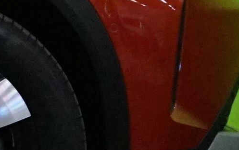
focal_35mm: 355
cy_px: -59
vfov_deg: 3.7
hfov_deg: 5.3
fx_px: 2313
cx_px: -690
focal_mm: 44
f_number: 4.5
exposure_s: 1/160
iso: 6400
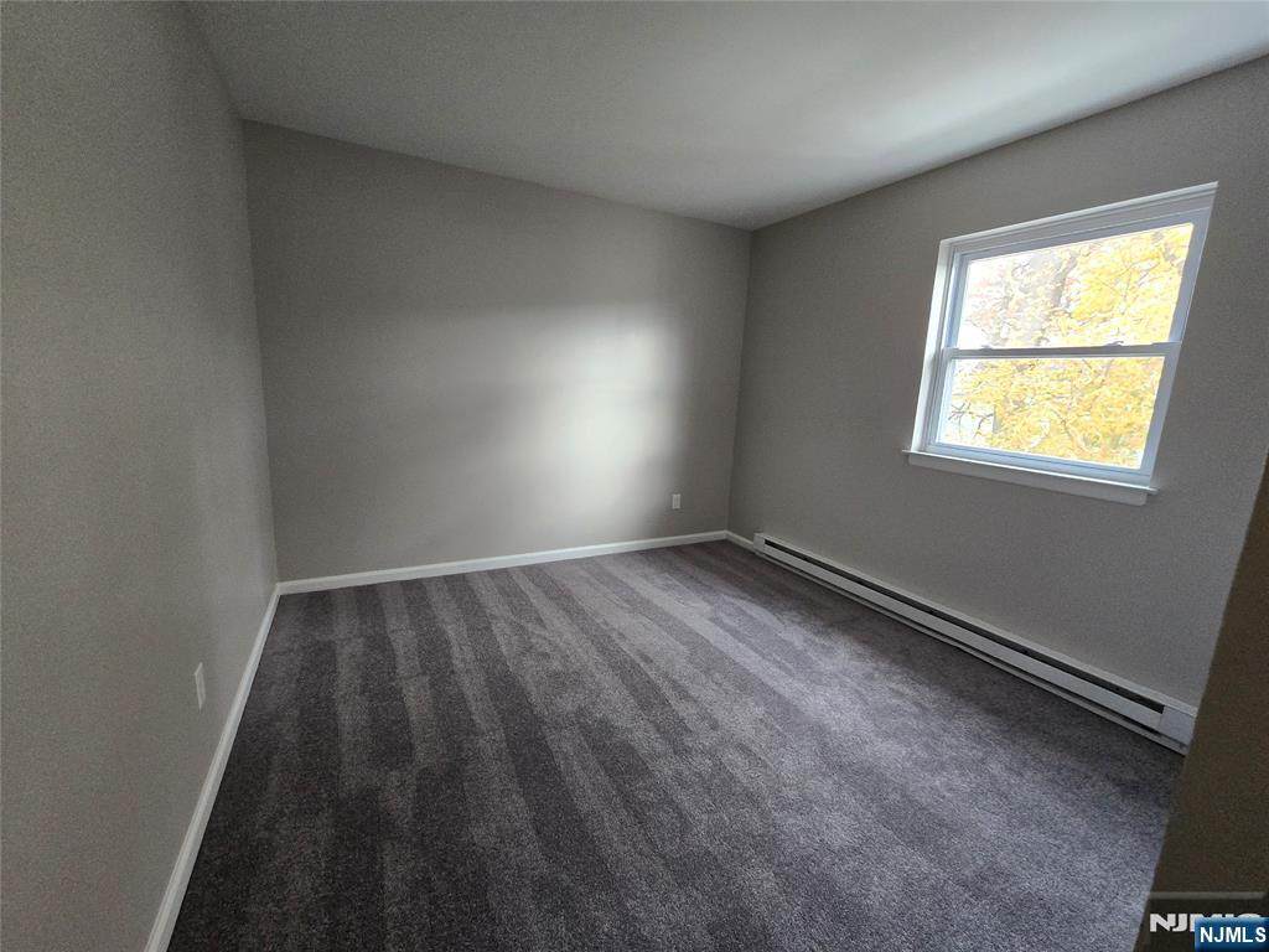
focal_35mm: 13
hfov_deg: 106.2
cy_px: 476
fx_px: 477
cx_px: 634
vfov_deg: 89.9
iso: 400
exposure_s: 1/60
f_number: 2.2
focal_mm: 2.2
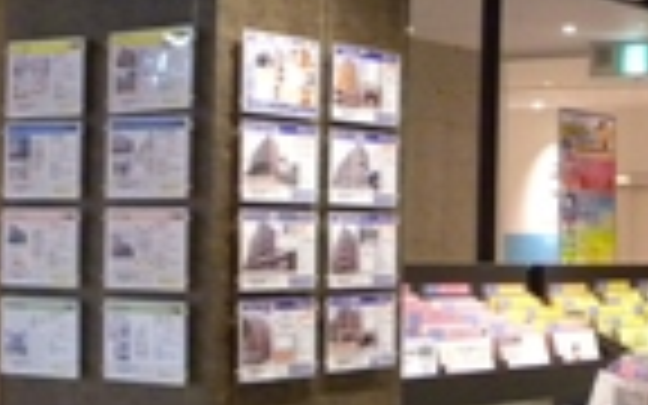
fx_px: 2013
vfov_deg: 11.5
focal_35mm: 114
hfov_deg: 17.4
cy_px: 232
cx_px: 788
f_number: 2.8
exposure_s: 1/21.6
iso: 400
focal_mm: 6.7
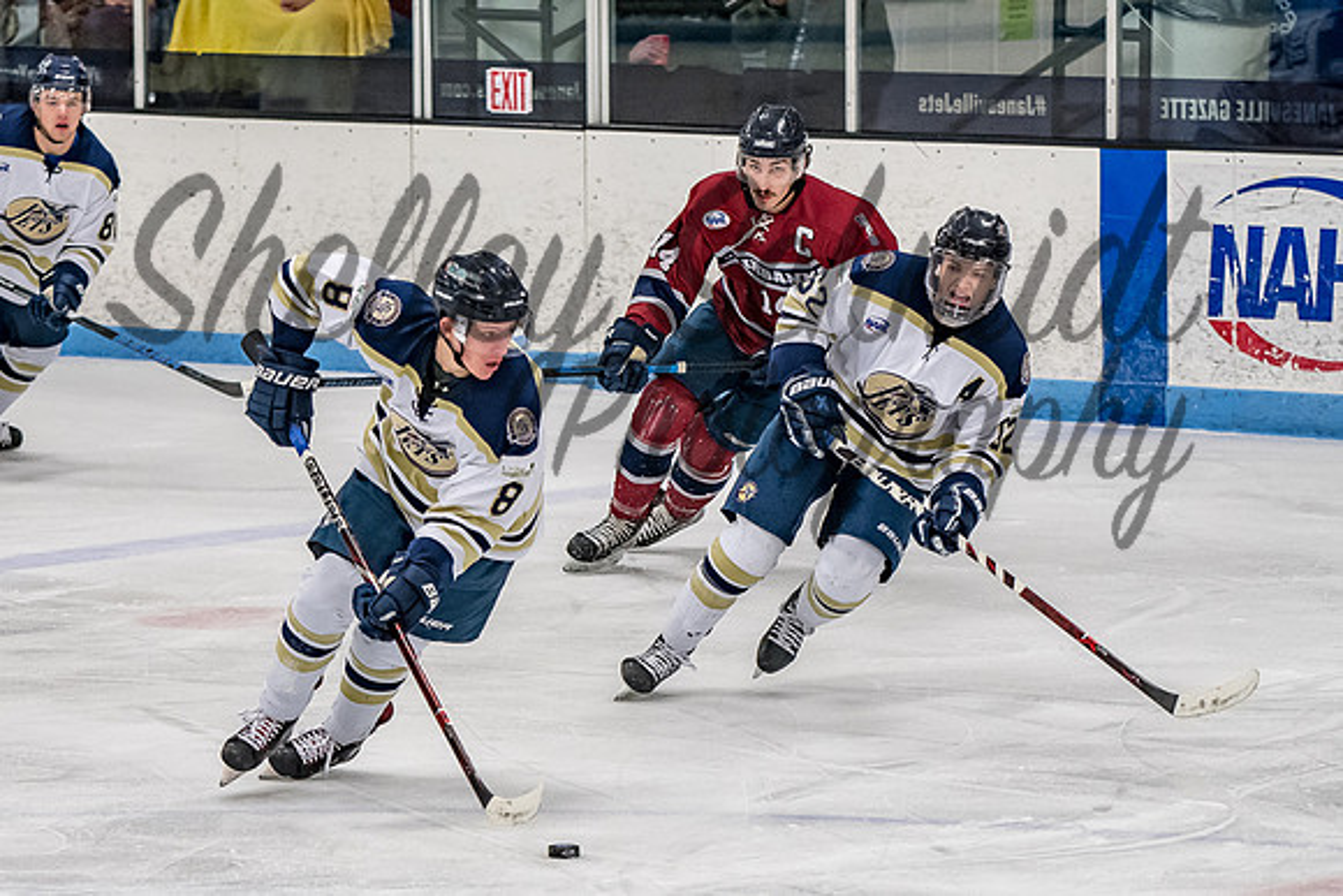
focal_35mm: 248
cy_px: 615
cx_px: 445
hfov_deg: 8.3
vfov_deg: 5.5
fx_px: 9266
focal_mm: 120
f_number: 3.2
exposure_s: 1/800
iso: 1600
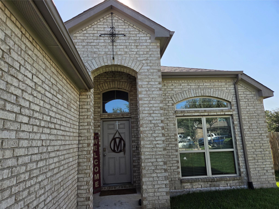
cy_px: 104
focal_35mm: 23
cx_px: 140
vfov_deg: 58.9
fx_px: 185
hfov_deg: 73.9
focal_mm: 5.4
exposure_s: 1/5259
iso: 80
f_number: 1.8
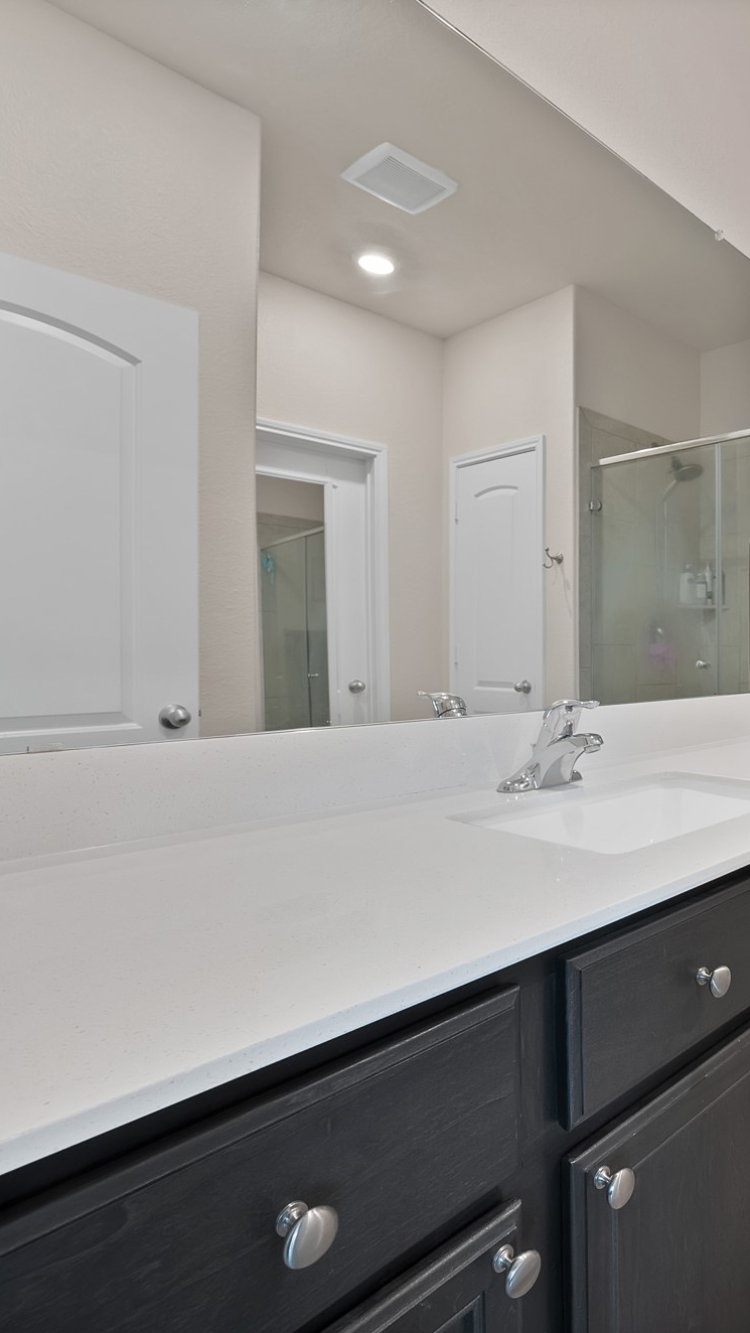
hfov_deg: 46.9
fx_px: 672
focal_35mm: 19
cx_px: 775
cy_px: 668
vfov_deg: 89.6
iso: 640
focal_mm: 12
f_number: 9
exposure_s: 1/1.67
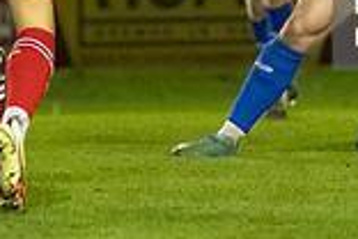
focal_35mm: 1253
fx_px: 12459
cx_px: 625
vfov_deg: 1.1
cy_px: 10
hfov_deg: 1.6
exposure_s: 1/1250
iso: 8000
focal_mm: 165
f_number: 3.2
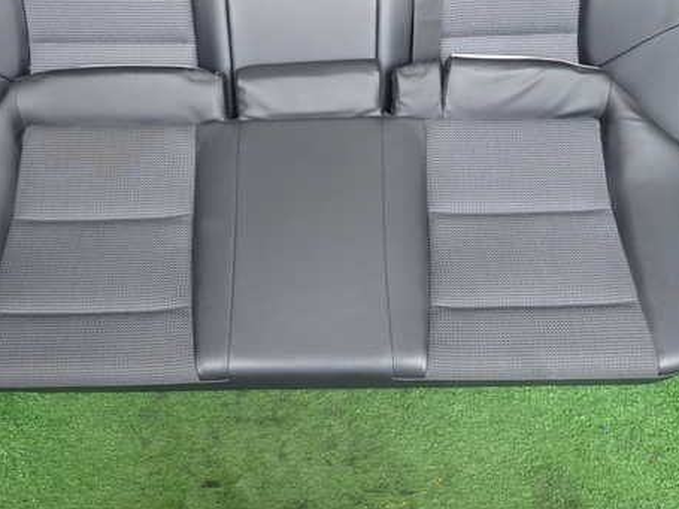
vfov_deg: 42.9
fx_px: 647
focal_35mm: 33
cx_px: 325
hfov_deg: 55.3
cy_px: 275
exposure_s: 1/60
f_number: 2
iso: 200
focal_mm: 4.5
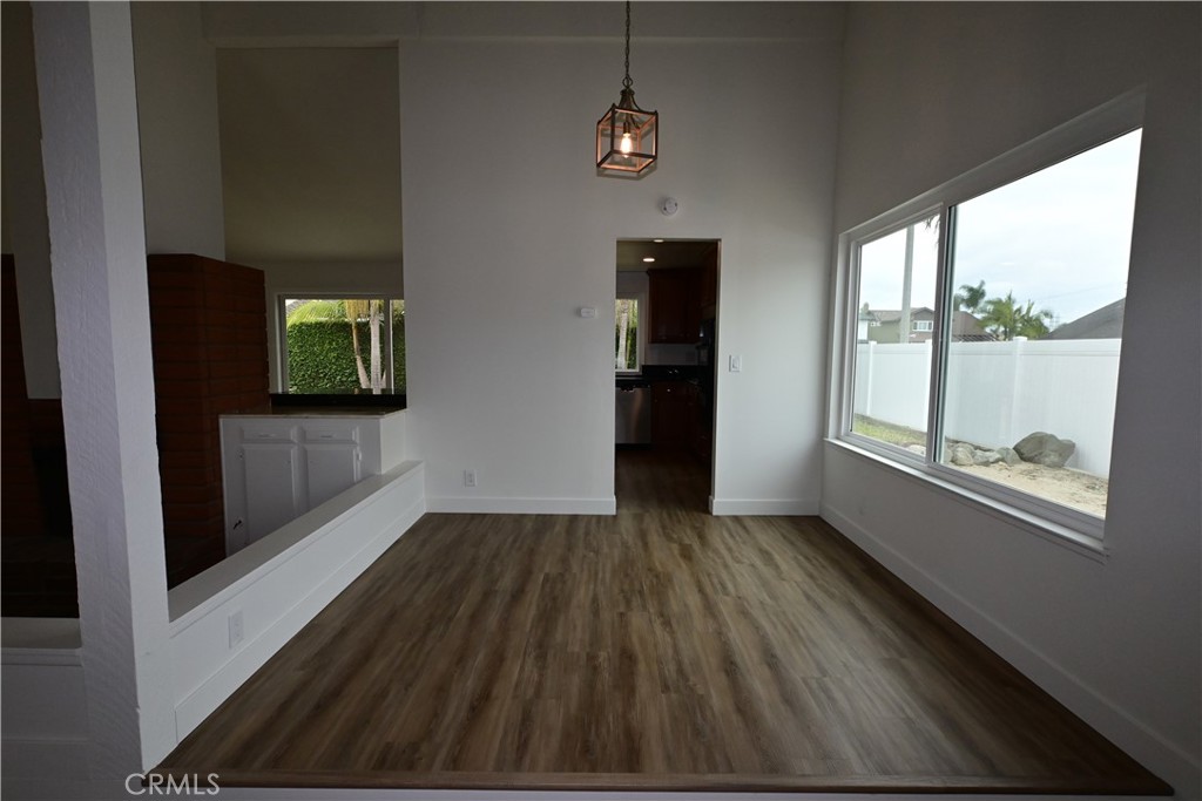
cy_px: 400
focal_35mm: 18
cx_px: 601
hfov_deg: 90.0
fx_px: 601
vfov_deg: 67.4
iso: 640
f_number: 11
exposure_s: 1/125
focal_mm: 12
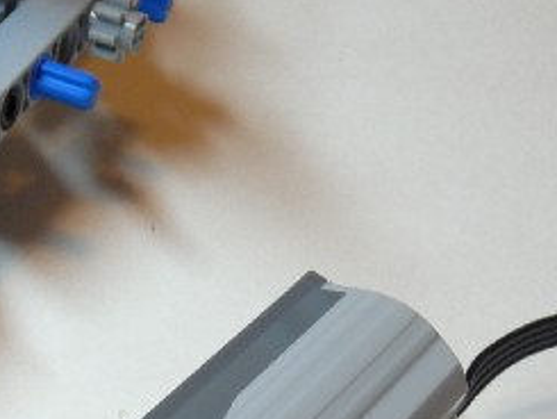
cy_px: 565
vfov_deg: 15.8
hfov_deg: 21.5
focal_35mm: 88
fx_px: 1417
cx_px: 11
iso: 160
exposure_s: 1/30
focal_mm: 4.8
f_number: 2.8
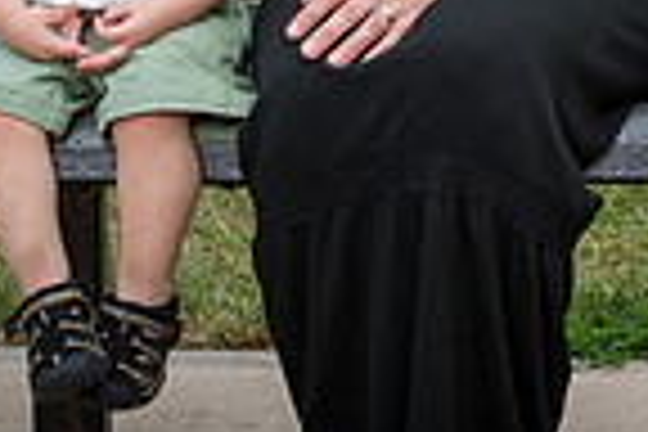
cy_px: -419
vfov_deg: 4.3
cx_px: 654
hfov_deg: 6.5
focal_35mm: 315
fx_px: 5670
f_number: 6.3
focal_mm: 70
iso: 400
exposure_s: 1/250
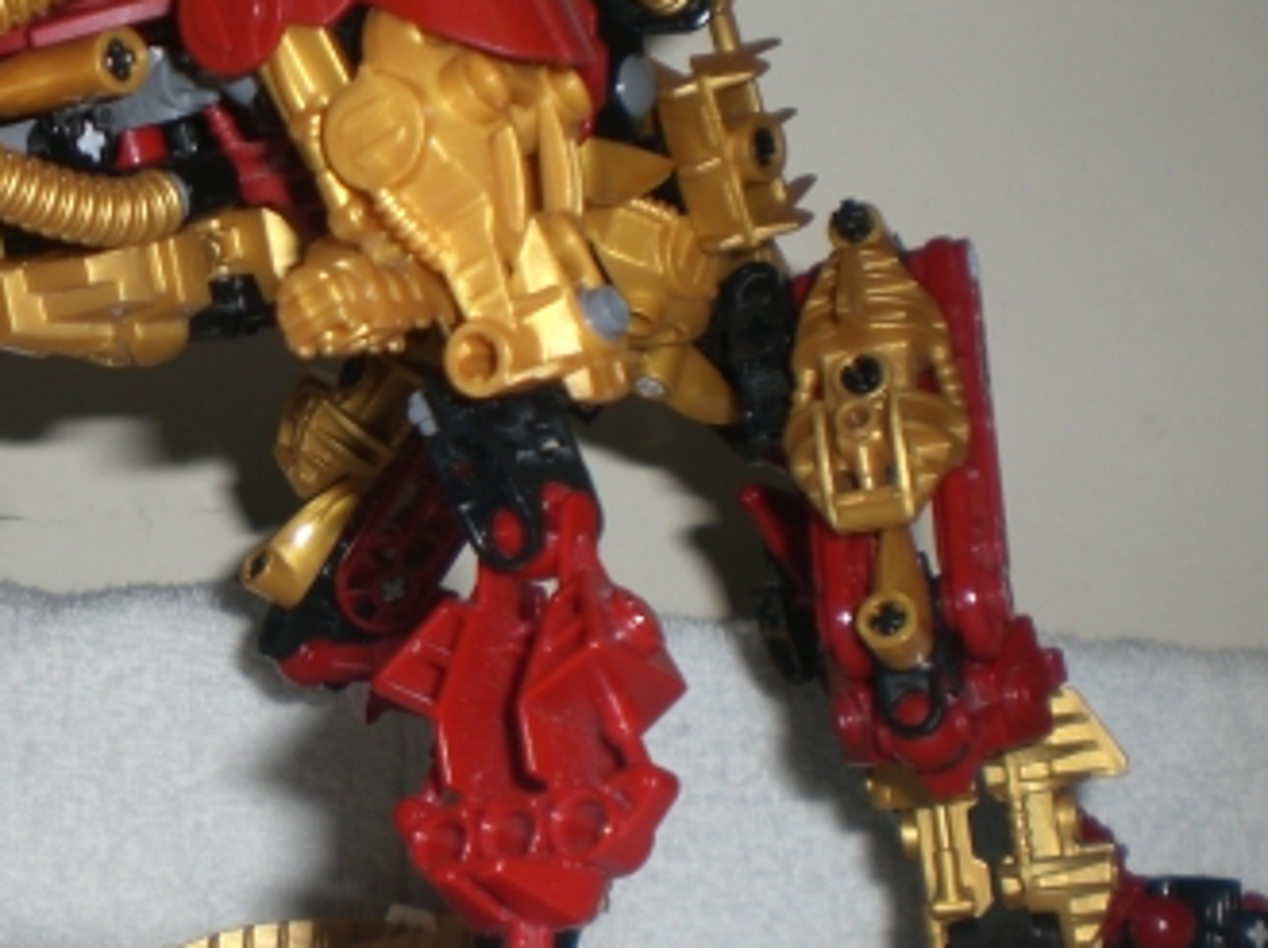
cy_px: 455
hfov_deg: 25.7
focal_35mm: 74
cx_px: 181
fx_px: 2708
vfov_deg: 19.9
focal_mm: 6.3
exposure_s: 1/60
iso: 50
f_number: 3.1
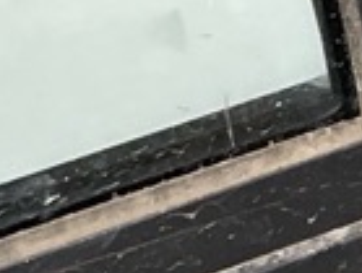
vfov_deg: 7.1
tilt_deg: -39.0
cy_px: 385
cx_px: 729
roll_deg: +11.4
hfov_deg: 8.9
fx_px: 2181
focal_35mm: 208
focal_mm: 3
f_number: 1.8
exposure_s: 1/156
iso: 16
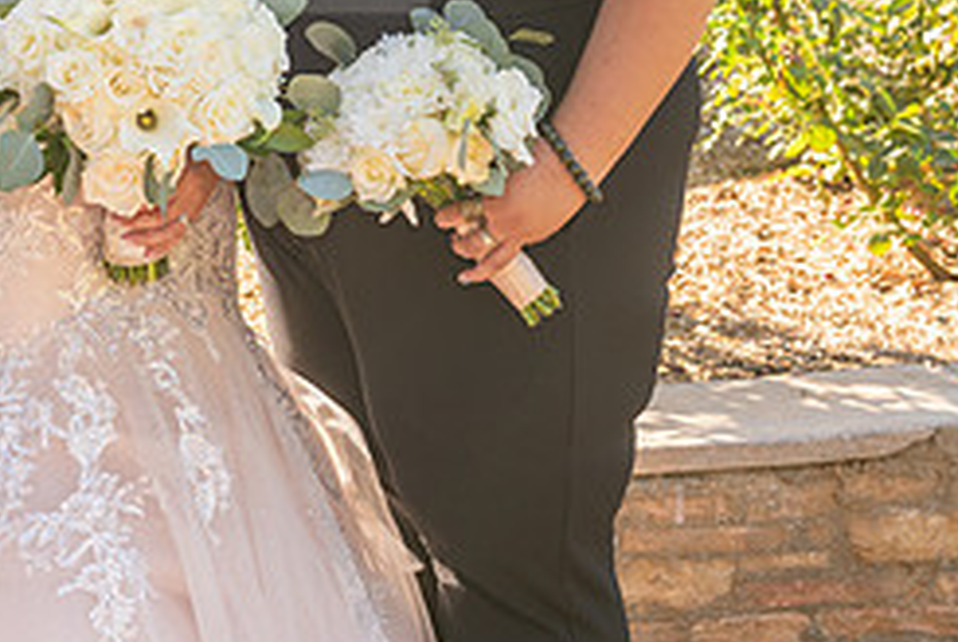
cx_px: 98
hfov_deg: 16.4
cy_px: -80
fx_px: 3277
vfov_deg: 11.0
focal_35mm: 123
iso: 200
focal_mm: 52
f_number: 5.6
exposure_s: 1/250
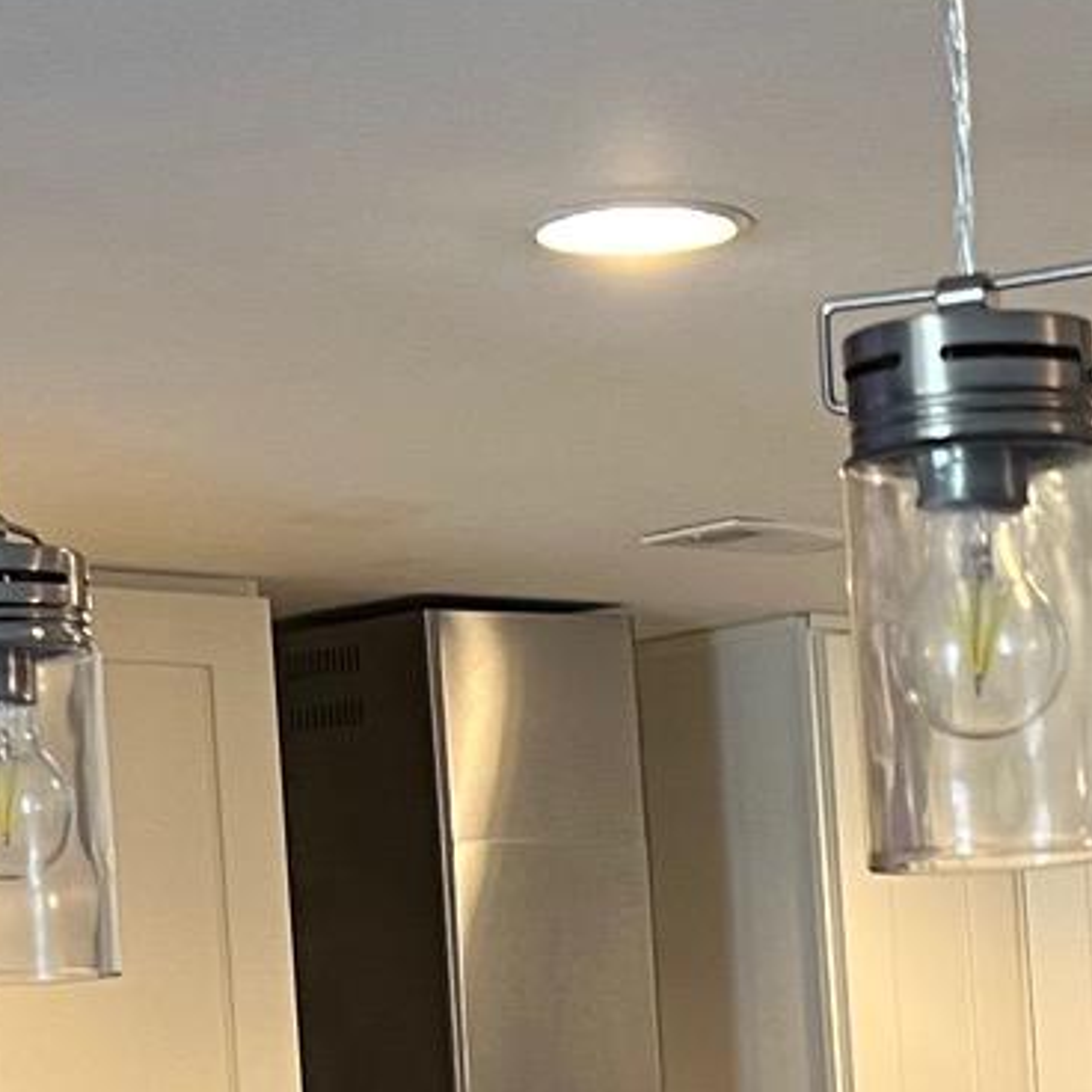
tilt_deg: -0.4
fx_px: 4568
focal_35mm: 128
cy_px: 1193
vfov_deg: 13.4
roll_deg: +3.9
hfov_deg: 13.5
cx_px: 1024
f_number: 1.5
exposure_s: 1/60
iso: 125
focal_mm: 5.7
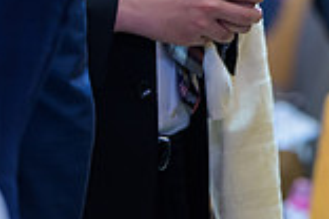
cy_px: -146
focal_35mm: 432
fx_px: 3948
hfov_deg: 4.7
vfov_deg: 3.2
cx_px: 534
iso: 1000
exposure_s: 1/125
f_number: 3.2
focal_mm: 116
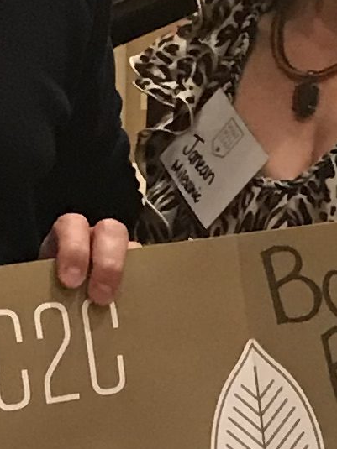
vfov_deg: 9.4
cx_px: 376
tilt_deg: -8.3
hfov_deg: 7.0
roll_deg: -1.9
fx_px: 2740
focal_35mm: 211
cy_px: 298
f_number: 1.8
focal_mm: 3.99
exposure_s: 1/11
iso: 100
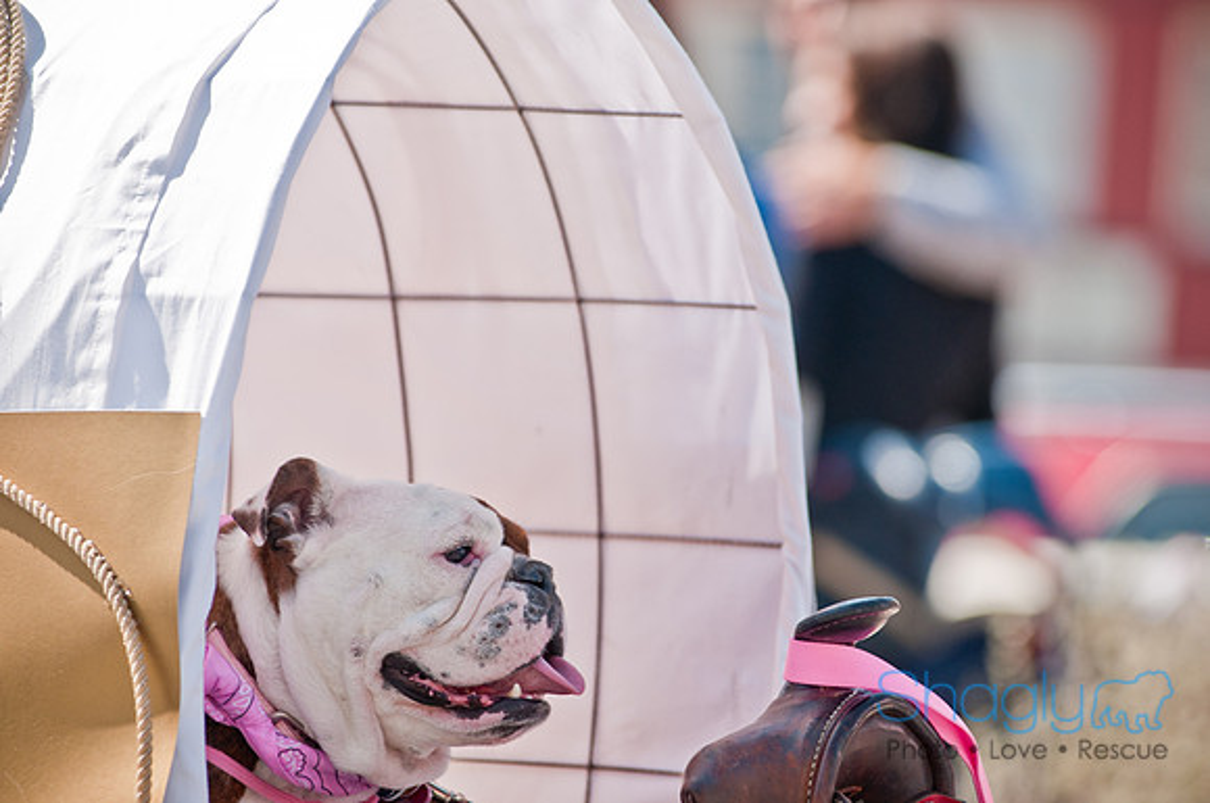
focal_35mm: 300
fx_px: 10069
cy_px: 402
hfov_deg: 6.9
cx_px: 605
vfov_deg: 4.6
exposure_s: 1/1000
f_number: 4
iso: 200
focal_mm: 200
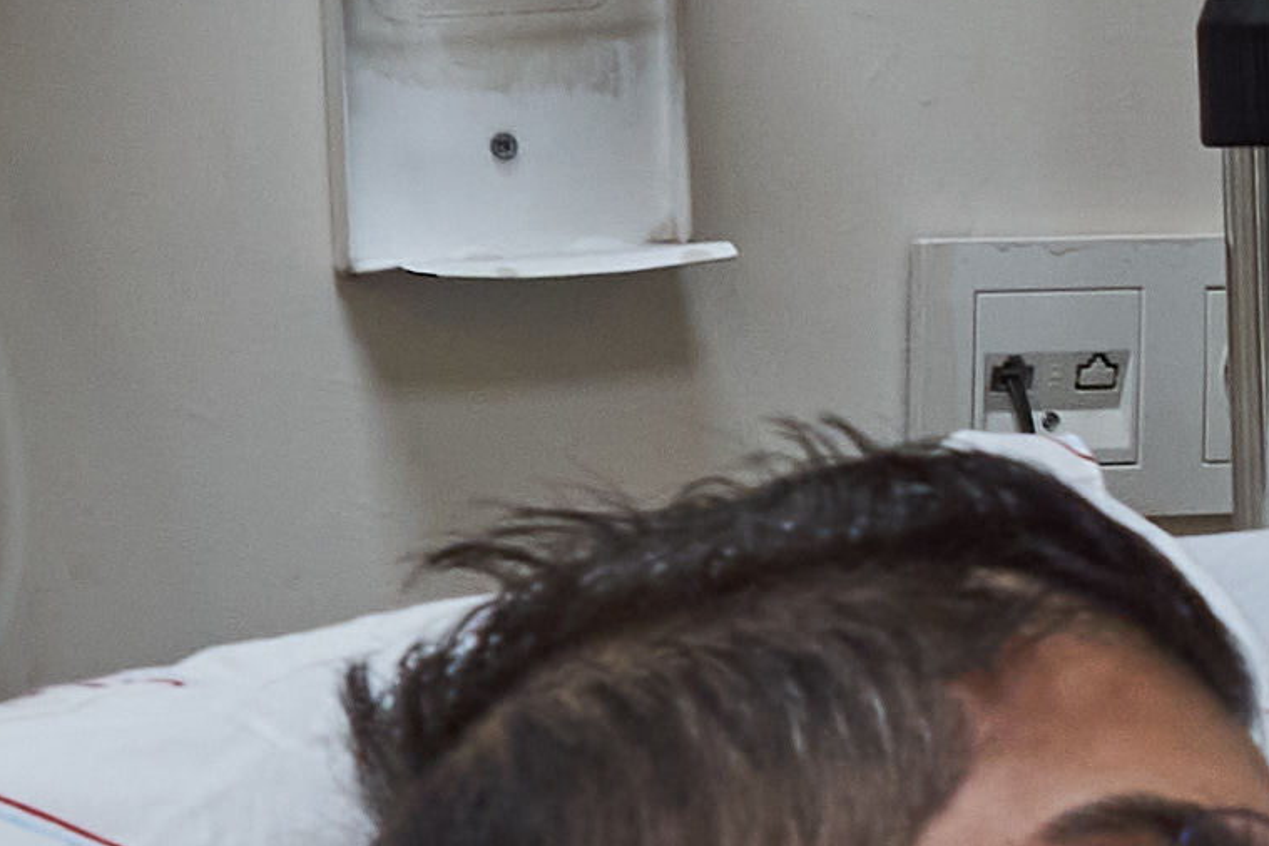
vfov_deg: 4.2
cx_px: 3700
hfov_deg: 5.9
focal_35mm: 324
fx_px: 11420
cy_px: 271
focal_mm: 41
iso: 1000
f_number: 5.6
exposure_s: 1/100
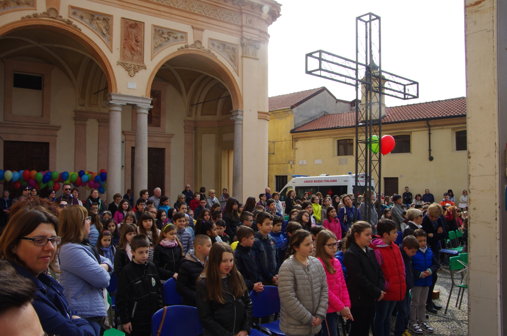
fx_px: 379
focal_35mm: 27
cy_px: 168
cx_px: 254
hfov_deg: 67.5
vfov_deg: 47.7
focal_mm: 18
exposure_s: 1/100
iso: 200
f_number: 11
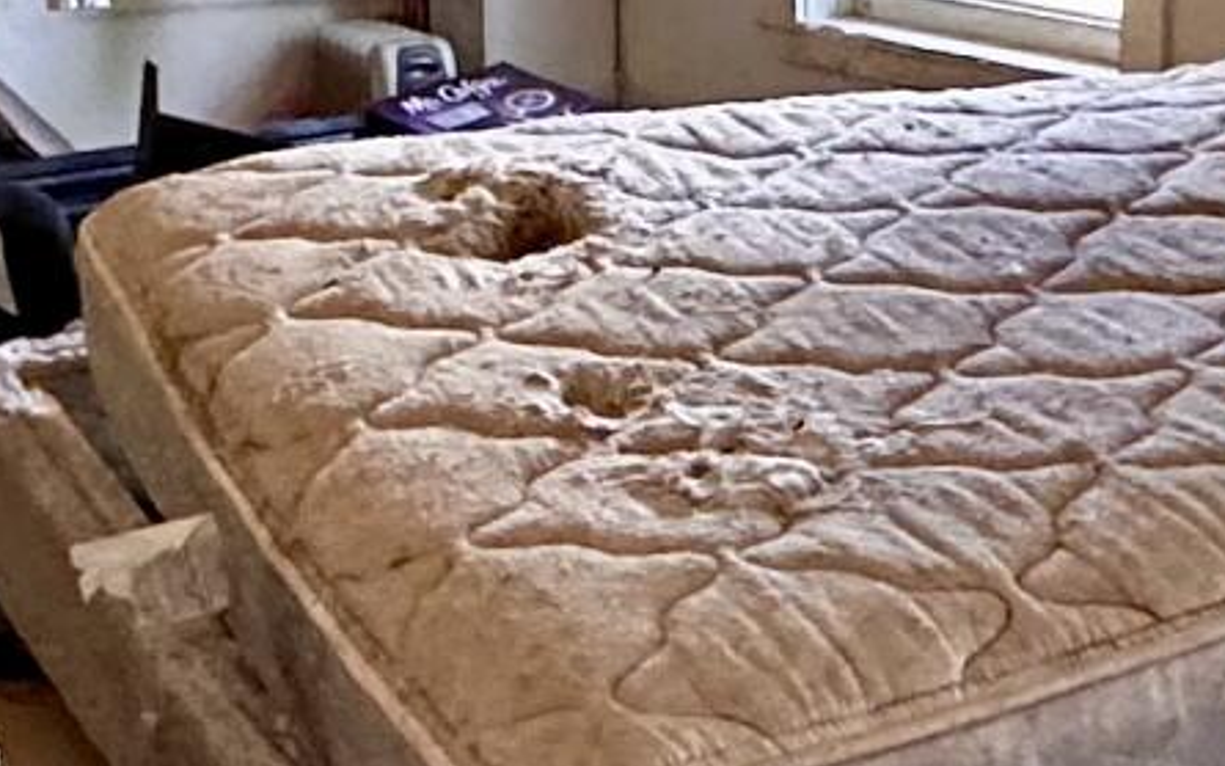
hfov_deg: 20.8
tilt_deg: -10.9
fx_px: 3338
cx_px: 636
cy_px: 185
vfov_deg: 13.0
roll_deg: +0.0
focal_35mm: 100
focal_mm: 2.22
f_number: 2.2
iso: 640
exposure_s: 1/60
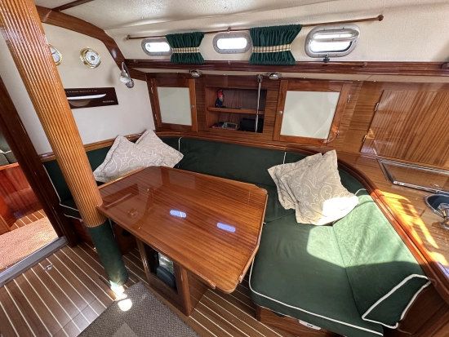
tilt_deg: -26.0
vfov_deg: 85.7
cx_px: 224
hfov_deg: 102.0
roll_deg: -0.9
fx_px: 182
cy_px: 168
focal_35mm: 14
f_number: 2.2
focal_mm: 2.22
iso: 320
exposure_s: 1/85
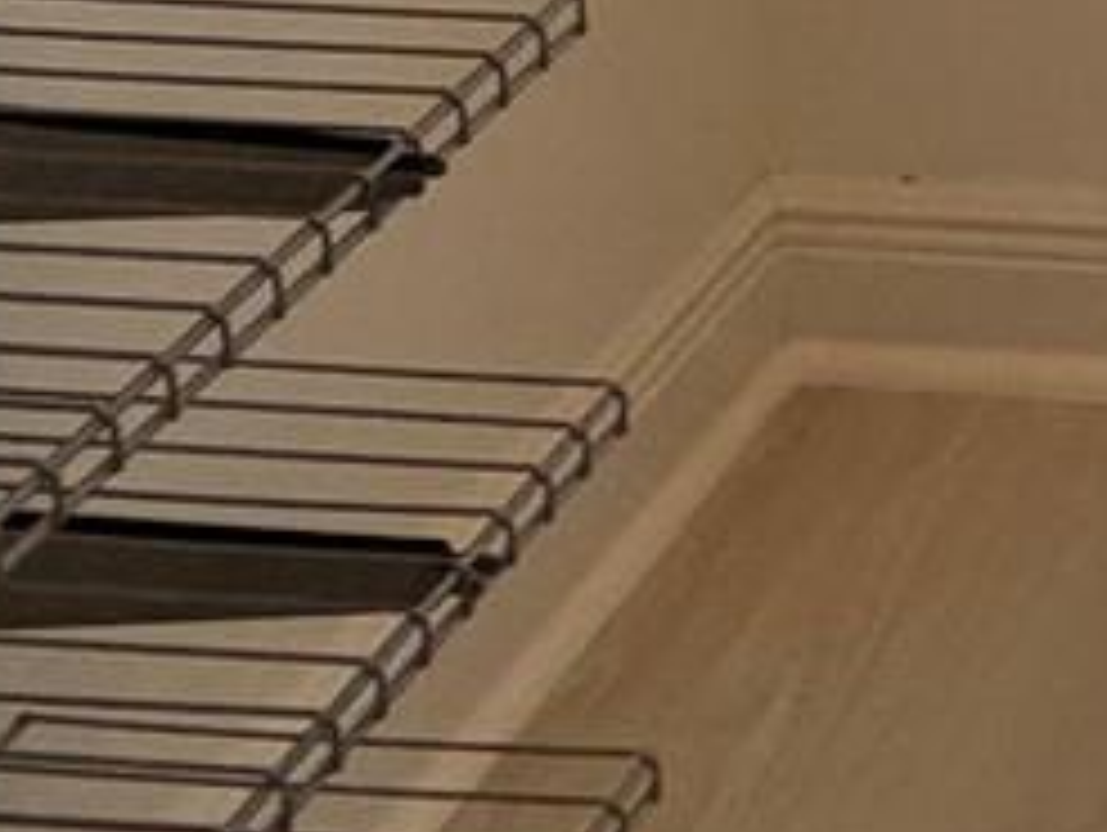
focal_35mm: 91
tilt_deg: -9.2
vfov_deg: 12.4
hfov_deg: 16.0
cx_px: 2313
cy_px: -1228
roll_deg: -1.0
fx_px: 2913
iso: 200
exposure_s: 1/60
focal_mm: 2.22
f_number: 2.2
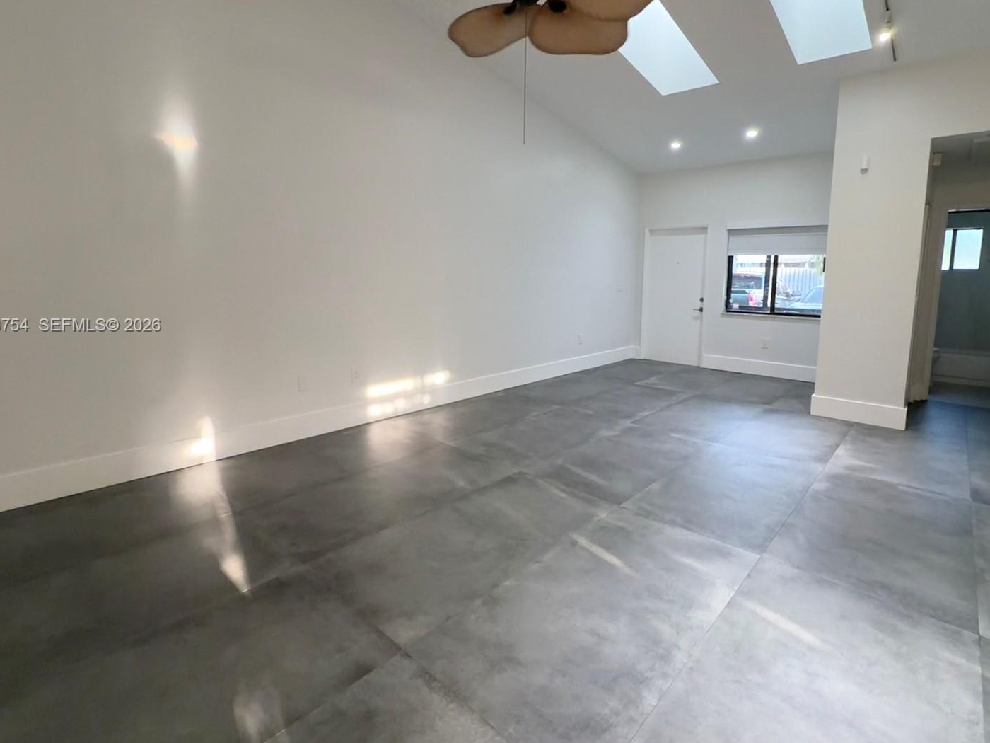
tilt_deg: -6.6
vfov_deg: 77.8
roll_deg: -0.7
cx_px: 506
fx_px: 458
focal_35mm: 16
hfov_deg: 94.5
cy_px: 326
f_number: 2.2
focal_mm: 2.22
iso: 100
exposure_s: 1/60
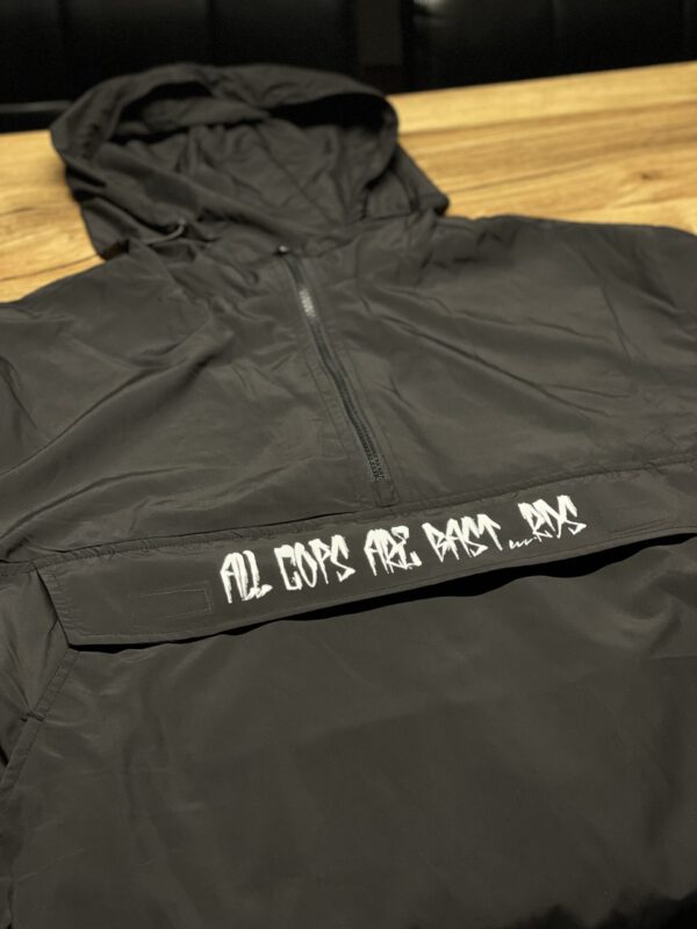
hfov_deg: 28.0
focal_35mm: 52
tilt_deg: -41.3
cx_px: 348
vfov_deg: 36.8
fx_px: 1396
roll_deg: +0.4
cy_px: 464
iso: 320
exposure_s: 1/40
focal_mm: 6
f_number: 2
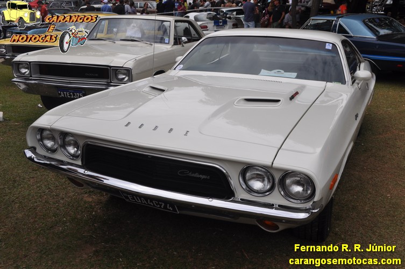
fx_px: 404
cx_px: 202
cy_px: 134
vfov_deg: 36.8
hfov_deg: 53.2
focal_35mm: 36
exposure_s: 1/400
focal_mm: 24
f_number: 10
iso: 200
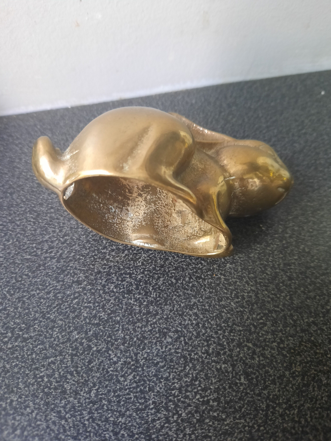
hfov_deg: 54.9
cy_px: 220
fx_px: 319
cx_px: 166
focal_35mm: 25
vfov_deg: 69.4
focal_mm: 4.6
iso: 320
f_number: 2
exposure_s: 1/25
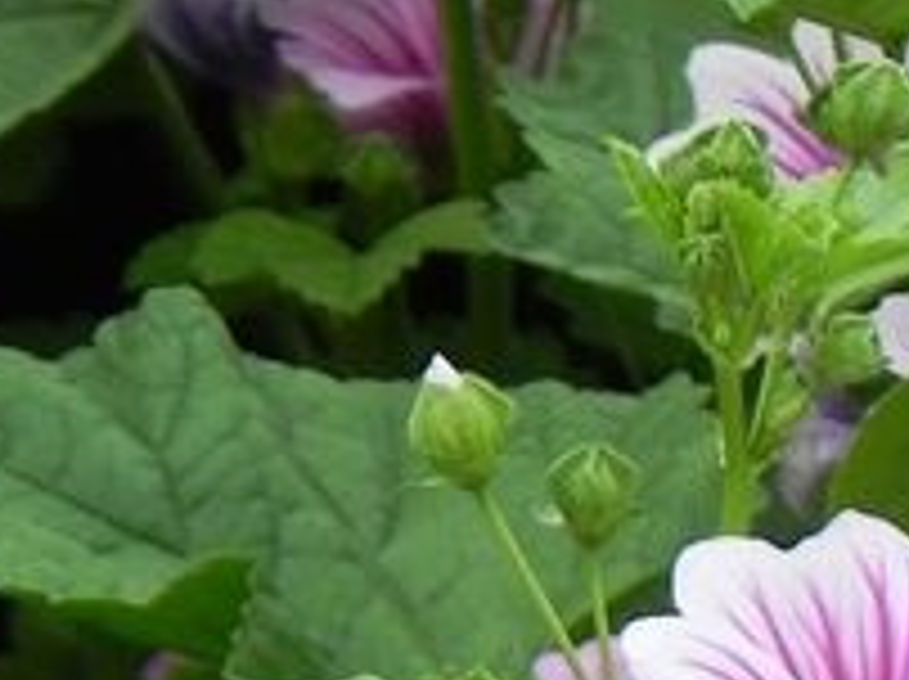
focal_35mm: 1153
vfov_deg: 1.3
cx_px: 274
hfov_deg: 1.7
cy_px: 1788
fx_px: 30241
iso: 160
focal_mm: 51.8
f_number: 5
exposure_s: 1/200
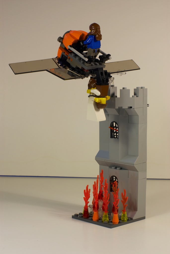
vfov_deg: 27.0
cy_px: 127
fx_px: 530
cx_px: 85
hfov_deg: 18.2
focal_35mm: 75
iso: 200
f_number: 16
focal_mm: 50
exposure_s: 1/6
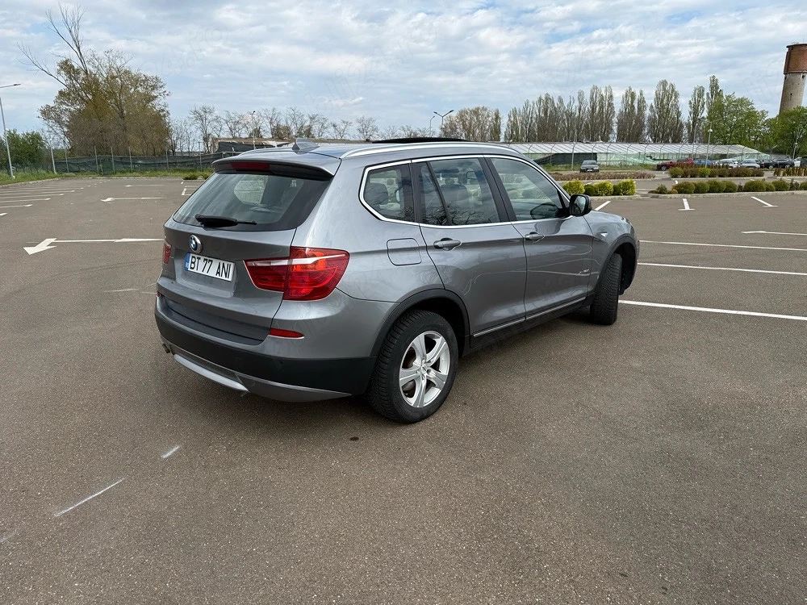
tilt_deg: -14.2
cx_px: 404
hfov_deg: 71.6
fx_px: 560
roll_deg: +0.0
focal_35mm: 24
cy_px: 302
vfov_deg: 56.8
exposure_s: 1/3759
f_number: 1.78
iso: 80
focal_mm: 6.76
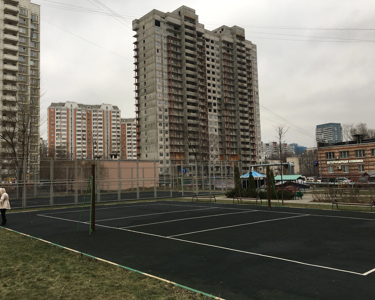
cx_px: 170
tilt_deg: +6.0
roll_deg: +1.0
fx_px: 344
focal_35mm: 31
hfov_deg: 57.1
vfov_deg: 47.1
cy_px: 148
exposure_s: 1/126
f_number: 2.2
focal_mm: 4.15
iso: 25
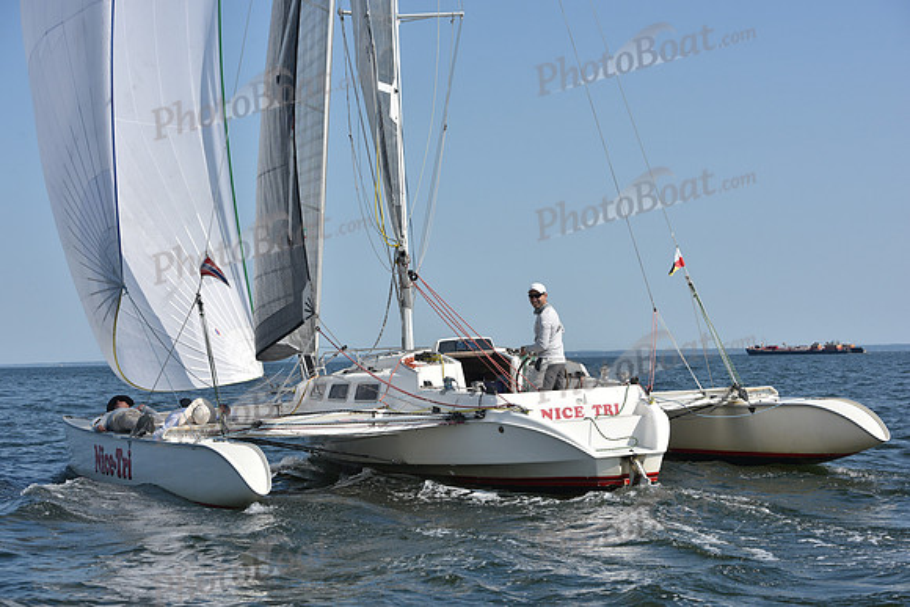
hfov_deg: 28.8
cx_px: 455
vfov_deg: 19.5
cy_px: 304
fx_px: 1770
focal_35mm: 70
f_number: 8
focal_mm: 70
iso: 250
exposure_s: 1/1250
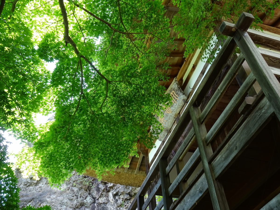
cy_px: 105
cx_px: 140
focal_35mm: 33
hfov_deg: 55.4
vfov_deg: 42.9
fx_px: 267
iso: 80
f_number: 4
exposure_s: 1/40
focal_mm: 5.61
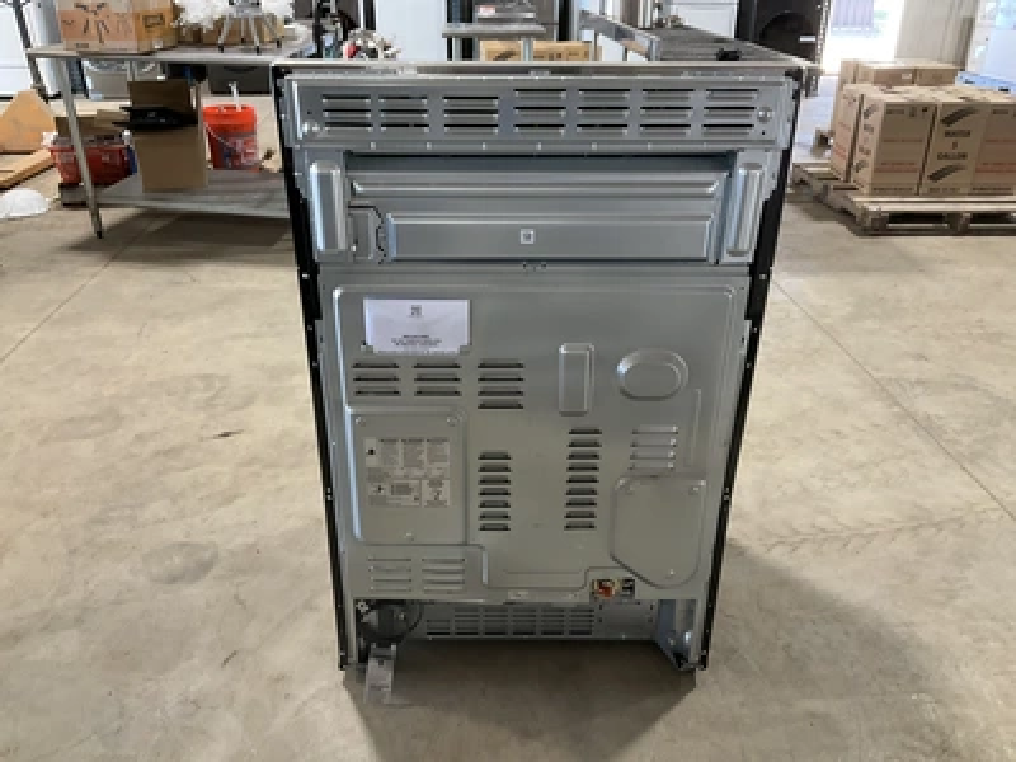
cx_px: 508
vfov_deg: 48.2
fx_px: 851
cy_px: 381
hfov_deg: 61.7
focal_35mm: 29
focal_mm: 3
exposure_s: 1/60
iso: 160
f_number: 1.8
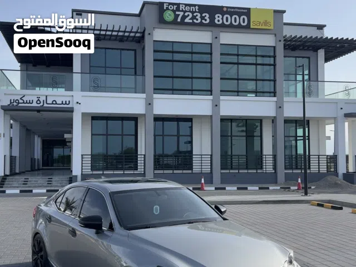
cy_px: 134
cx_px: 178
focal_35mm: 26
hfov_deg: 67.3
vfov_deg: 53.1
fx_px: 267
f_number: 1.5
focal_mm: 5.7
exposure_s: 1/3704
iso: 50
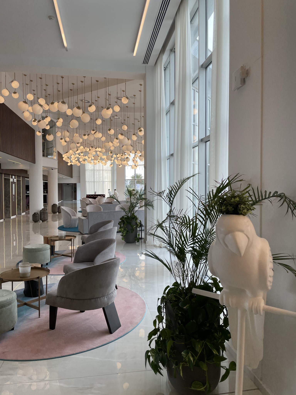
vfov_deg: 67.3
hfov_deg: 53.1
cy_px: 198
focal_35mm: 26
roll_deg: +0.6
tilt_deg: -0.6
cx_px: 148
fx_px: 296
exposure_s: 1/133
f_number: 1.6
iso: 32
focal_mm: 4.2
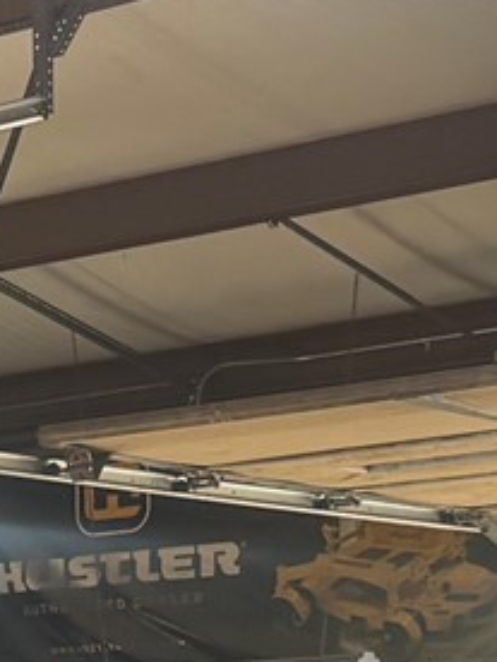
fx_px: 3408
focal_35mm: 178
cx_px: -324
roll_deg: -1.0
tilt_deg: +2.2
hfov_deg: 8.1
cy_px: 770
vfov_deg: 10.9
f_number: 1.78
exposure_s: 1/228
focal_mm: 6.76
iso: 100
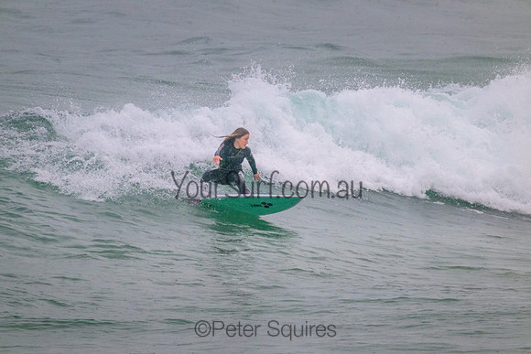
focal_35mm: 800
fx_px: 11802
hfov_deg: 2.6
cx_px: 266
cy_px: 177
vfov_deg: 1.7
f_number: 11
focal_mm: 800
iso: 5600
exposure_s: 1/1250
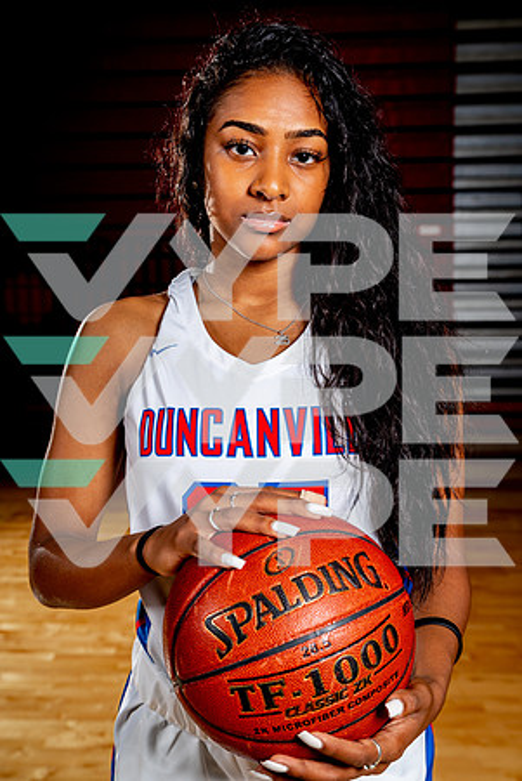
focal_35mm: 44
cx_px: 261
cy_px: 390
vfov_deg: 44.5
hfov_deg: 30.6
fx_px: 955
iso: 100
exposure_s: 1/125
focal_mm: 44
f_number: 5.6
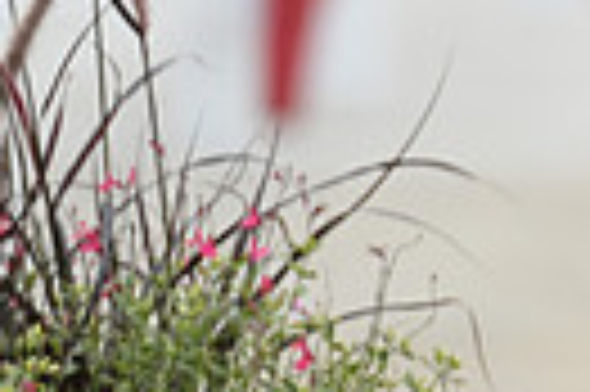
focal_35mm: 1773
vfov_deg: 0.8
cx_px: 1117
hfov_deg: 1.2
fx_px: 29021
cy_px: -399
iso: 640
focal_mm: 400
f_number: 5.6
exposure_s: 1/1600
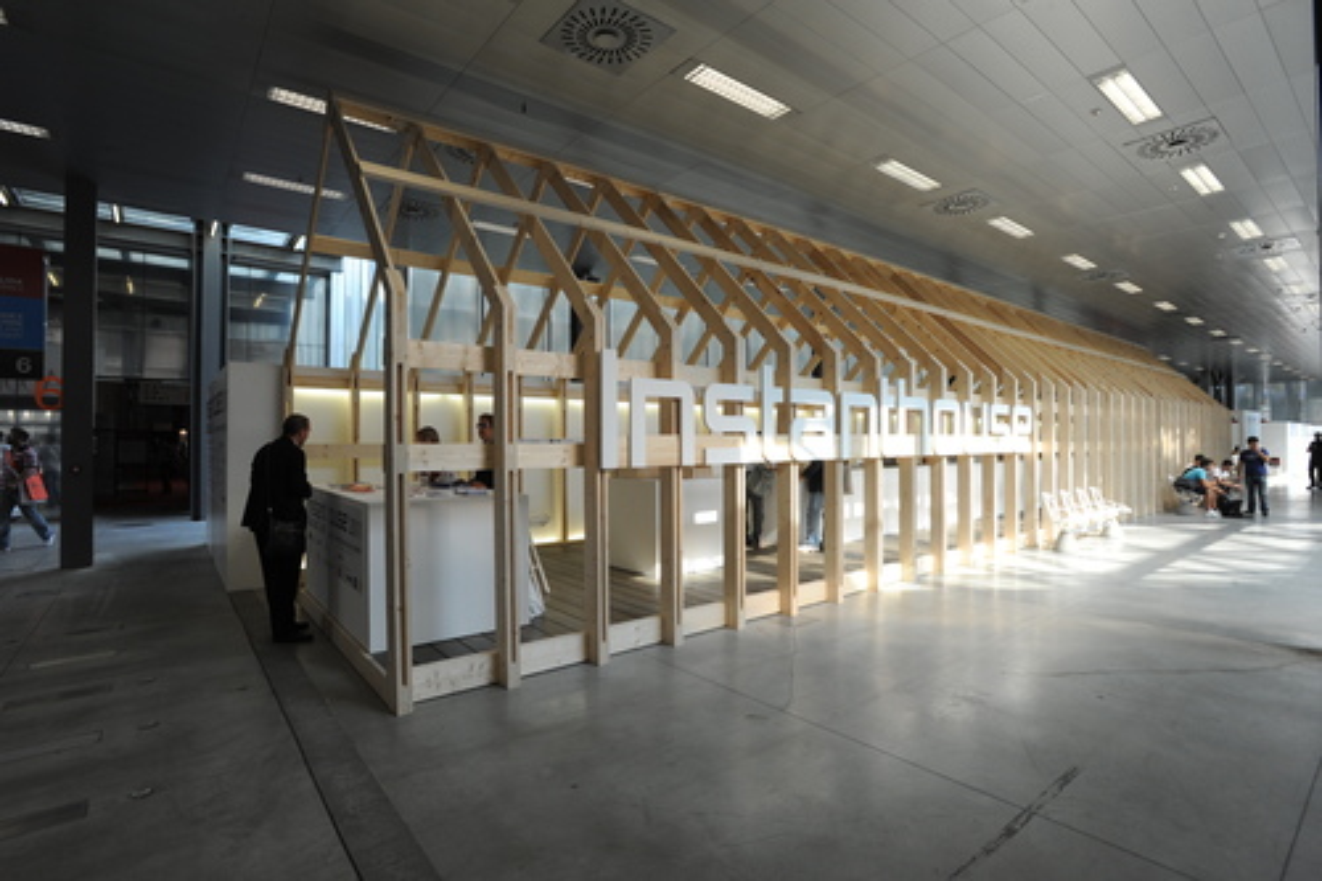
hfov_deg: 93.3
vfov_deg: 70.4
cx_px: 661
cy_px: 440
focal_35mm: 17
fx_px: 624
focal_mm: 17
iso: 800
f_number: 6.3
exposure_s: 1/100
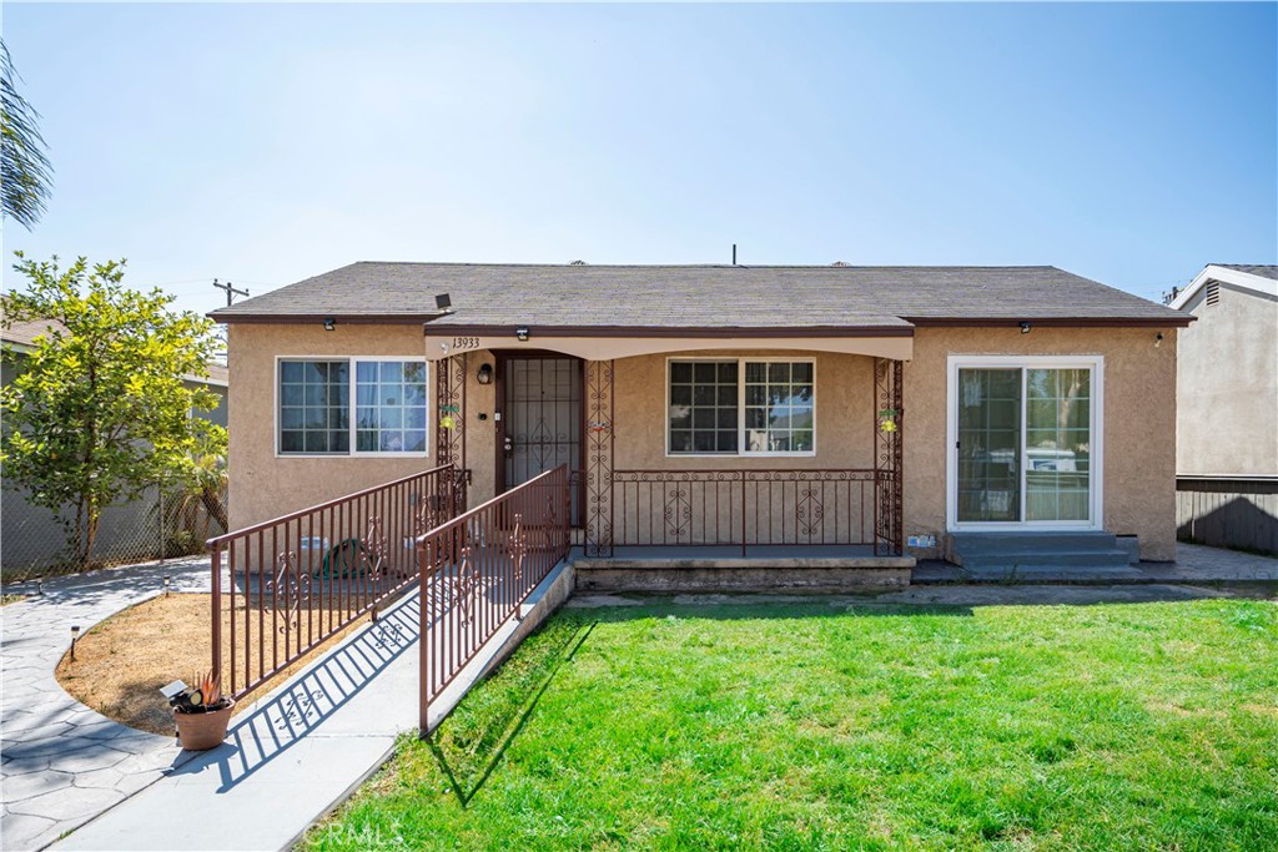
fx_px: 710
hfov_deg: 84.0
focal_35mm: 20
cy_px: 426
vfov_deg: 61.9
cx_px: 639
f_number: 4
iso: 100
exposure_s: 1/1000
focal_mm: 20
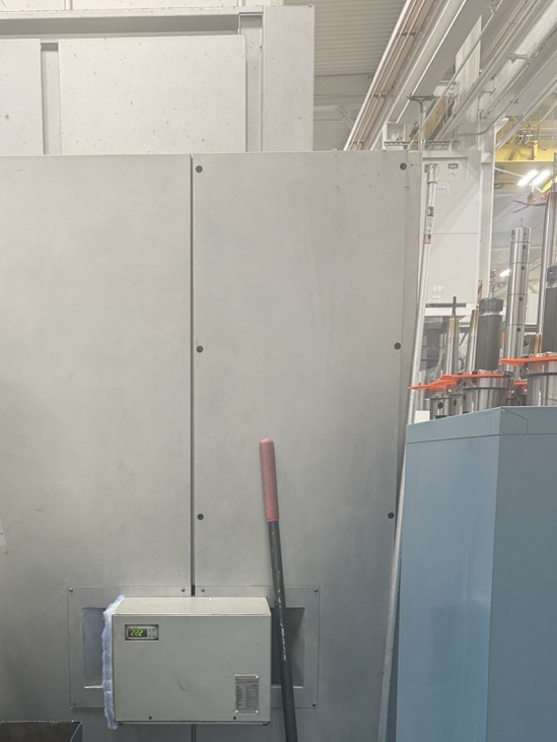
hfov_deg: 34.1
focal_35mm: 42
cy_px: 608
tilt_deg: -10.9
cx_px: 190
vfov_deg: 42.5
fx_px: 900
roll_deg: -0.5
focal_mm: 6.76
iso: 200
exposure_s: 1/121
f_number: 1.78
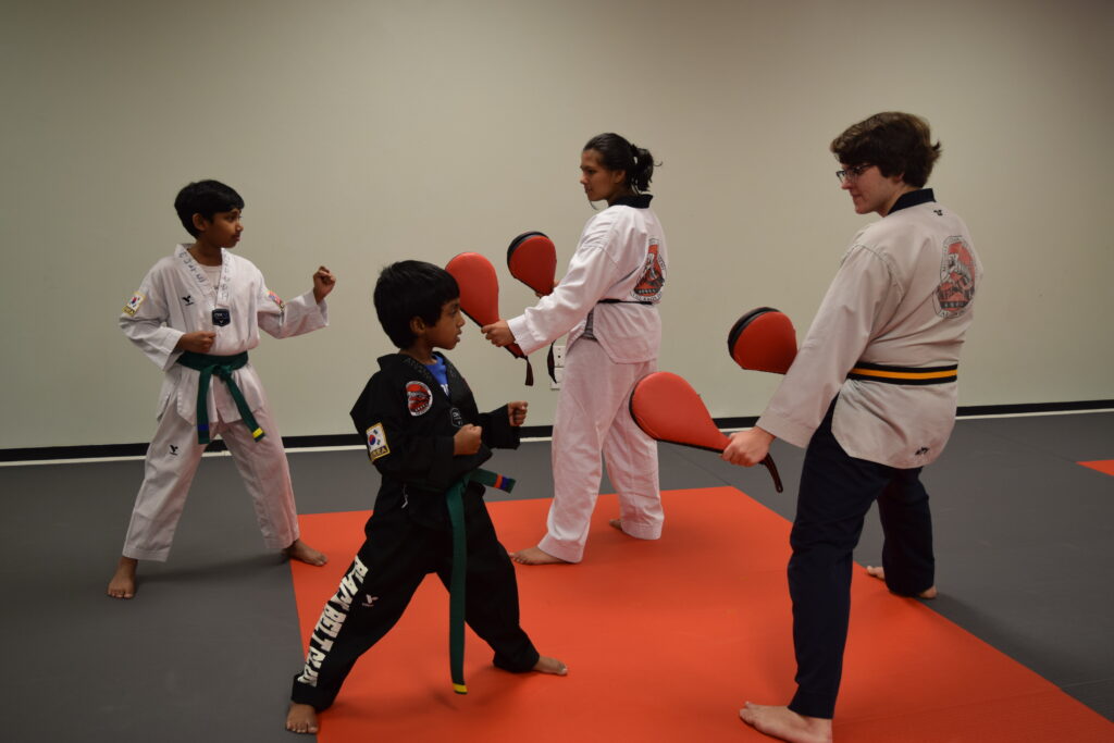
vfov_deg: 40.0
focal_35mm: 33
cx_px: 557
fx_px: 1021
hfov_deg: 57.2
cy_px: 372
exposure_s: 1/60
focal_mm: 22
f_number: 4
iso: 450
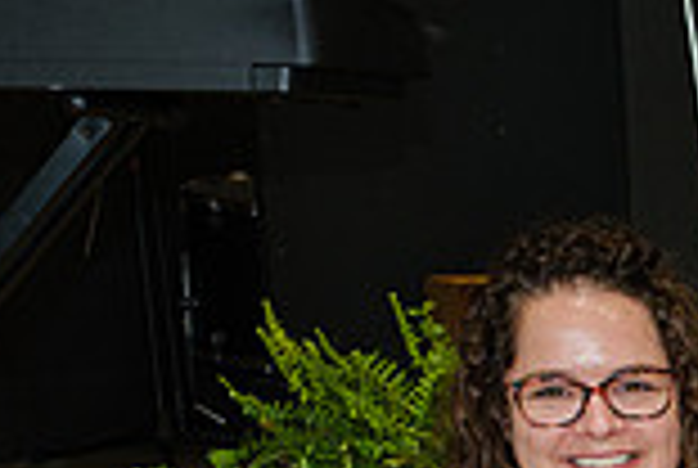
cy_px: 900
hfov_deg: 14.3
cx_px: 1183
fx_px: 2506
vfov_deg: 10.0
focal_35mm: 129
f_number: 5
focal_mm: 21.3
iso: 800
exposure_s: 1/125
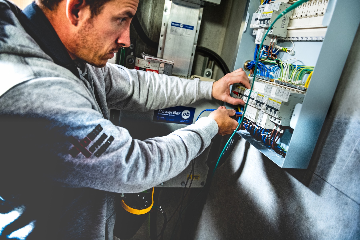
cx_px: 180
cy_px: 120
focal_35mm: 24
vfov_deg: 53.1
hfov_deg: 73.7
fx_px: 240
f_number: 2.8
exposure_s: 1/60
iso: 1250
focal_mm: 24
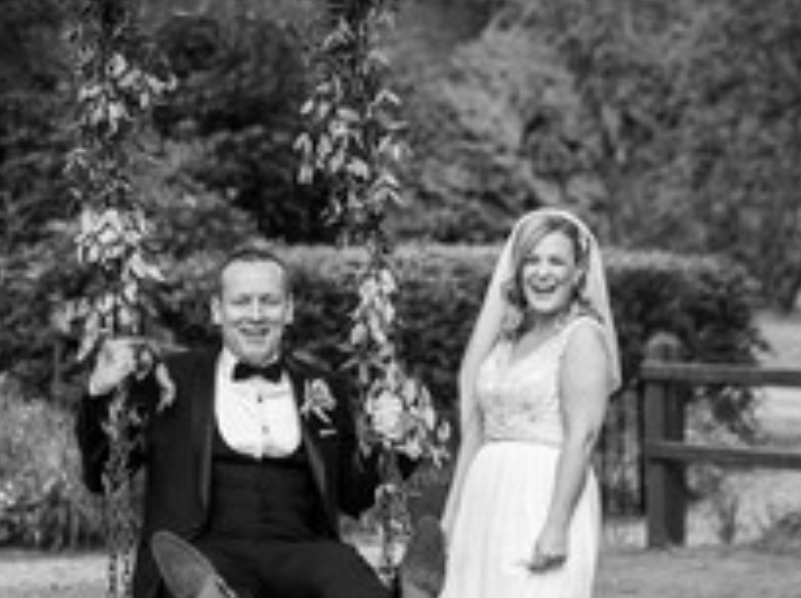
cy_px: 510
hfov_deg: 9.5
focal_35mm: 209
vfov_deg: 7.1
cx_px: 273
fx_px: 4828
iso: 160
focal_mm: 100
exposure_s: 1/800
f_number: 2.8
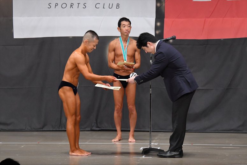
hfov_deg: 10.2
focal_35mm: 202
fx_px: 1385
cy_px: 82
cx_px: 124
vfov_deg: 6.8
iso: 5000
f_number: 5.6
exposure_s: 1/400
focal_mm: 135
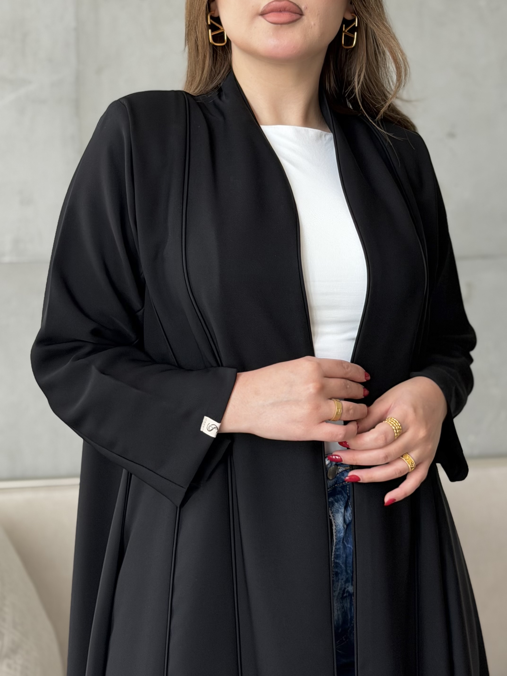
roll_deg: +0.6
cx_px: 254
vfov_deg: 39.7
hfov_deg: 30.3
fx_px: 937
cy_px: 338
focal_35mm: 48
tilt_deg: +0.7
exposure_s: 1/121
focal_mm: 6.76
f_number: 1.78
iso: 80
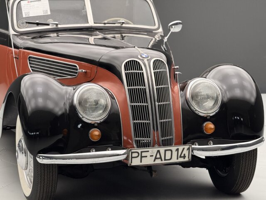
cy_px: 100
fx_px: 922
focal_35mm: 120
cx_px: 133
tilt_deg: -8.6
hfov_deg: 16.4
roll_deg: -1.1
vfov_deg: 12.3
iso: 250
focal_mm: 15.66
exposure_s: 1/49
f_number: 2.8
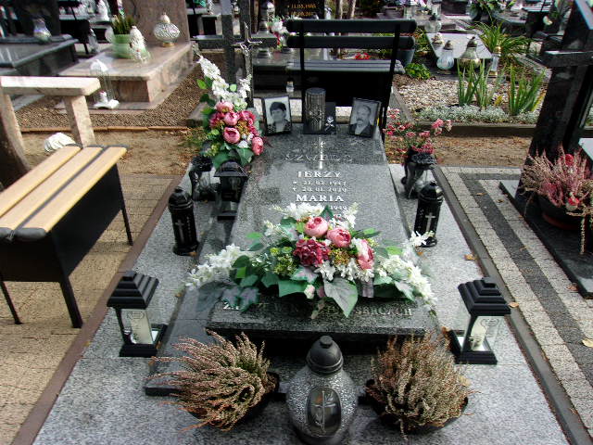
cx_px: 296
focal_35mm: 27
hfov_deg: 65.3
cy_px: 222
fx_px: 463
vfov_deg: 51.4
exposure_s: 1/42
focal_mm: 4.9
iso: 80
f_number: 10.4
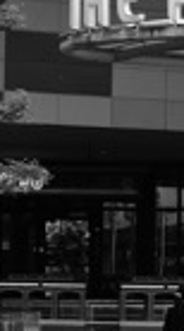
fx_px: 3657
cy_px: 297
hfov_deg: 2.9
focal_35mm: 419
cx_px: 119
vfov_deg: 5.2
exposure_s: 1/125
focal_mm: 43
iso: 100
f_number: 3.5
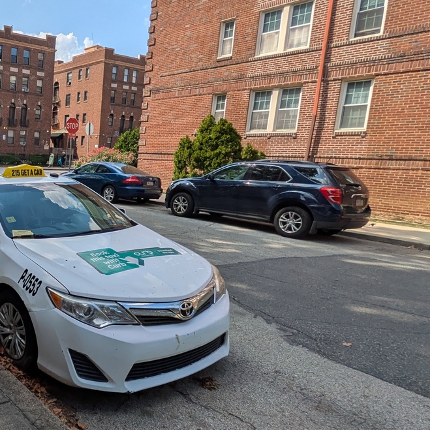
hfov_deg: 46.0
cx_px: 7
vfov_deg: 54.0
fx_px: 422
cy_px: 219
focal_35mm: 30
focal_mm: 1.83
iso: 48
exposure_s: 1/1887
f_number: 2.2
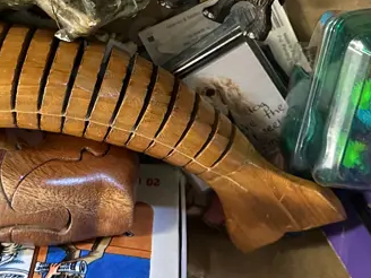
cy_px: 46
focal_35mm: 75
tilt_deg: -66.9
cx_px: 137
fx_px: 804
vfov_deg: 19.4
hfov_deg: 25.9
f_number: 1.78
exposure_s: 1/50
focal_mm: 6.86
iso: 400
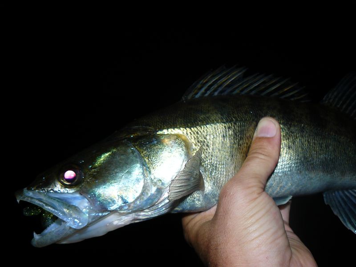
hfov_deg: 51.4
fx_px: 370
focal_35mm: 36
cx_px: 178
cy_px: 134
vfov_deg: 39.7
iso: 100
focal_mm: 6
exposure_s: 1/30
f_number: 2.8
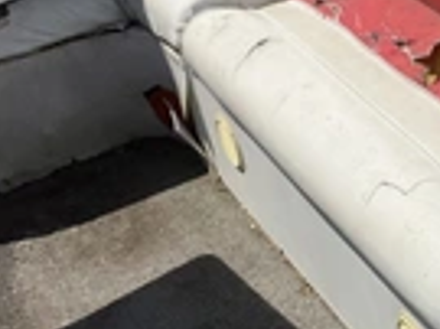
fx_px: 1092
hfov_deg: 21.6
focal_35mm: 86
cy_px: 169
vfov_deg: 17.1
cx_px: 482
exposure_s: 1/3322
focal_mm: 3
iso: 25
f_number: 1.8
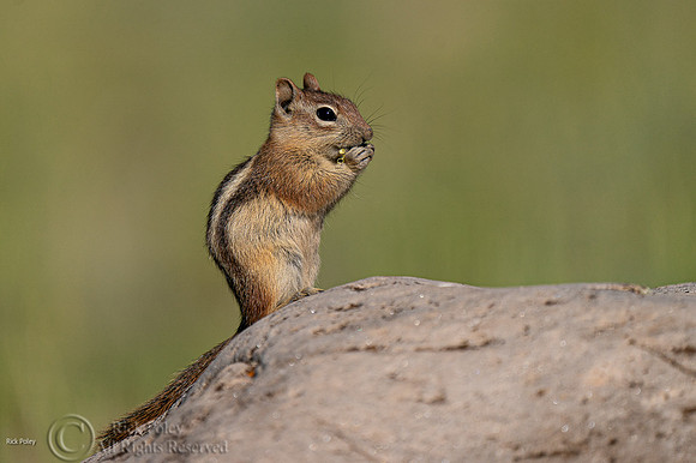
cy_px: 138
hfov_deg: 2.4
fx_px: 16326
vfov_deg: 1.6
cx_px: 266
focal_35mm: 845
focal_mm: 600
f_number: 6.3
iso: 320
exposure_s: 1/2500
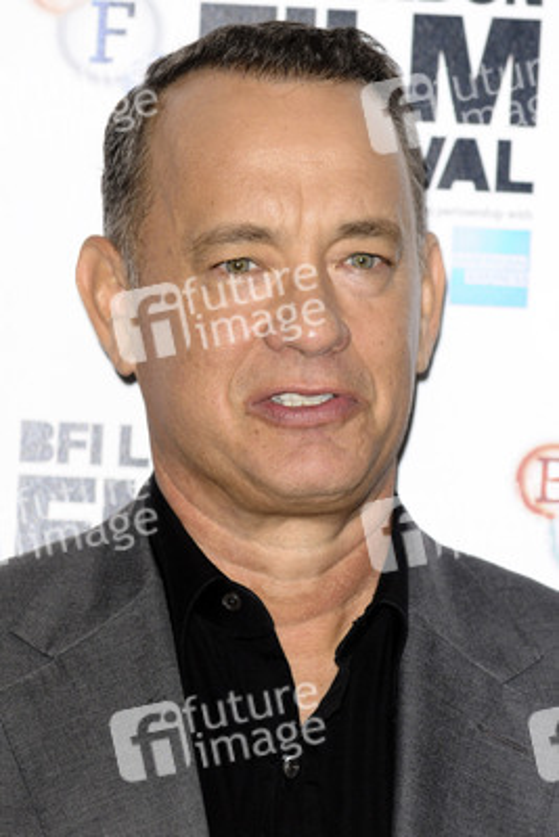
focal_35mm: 278
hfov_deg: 5.0
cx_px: 280
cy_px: 418
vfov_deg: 7.4
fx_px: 6457
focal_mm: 185
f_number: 4.5
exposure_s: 1/200
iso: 320
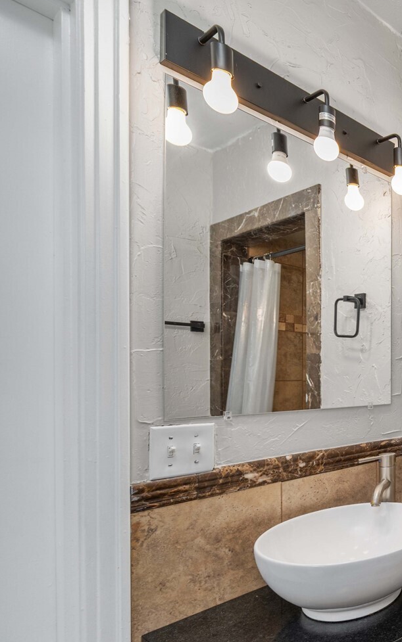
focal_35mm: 23
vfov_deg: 76.7
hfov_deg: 34.6
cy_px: 367
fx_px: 403
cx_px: 537
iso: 2000
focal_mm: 13
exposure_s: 1/25
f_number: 7.1
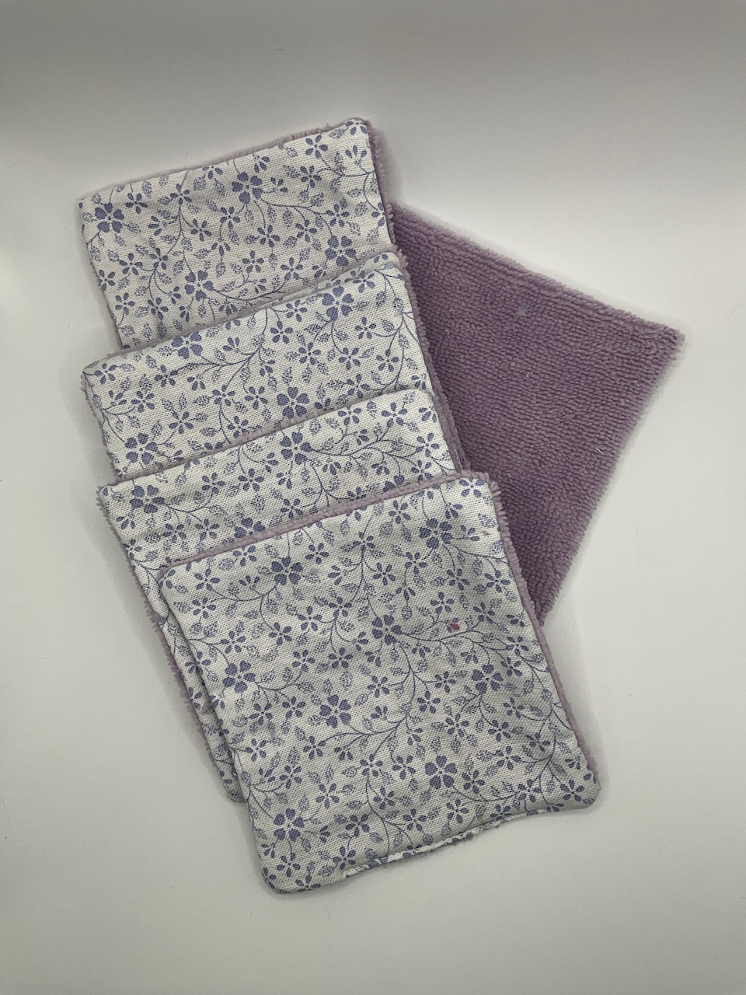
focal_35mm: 29
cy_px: 498
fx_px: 833
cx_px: 373
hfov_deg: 48.2
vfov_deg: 61.7
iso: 16
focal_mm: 3
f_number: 1.8
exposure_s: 1/131
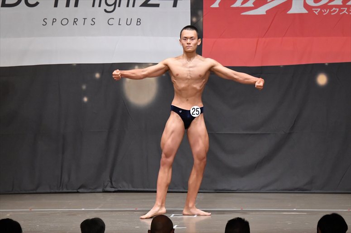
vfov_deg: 6.8
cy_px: 116
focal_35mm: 202
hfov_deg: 10.2
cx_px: 176
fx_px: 1969
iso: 6400
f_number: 5.6
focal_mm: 135
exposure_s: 1/400
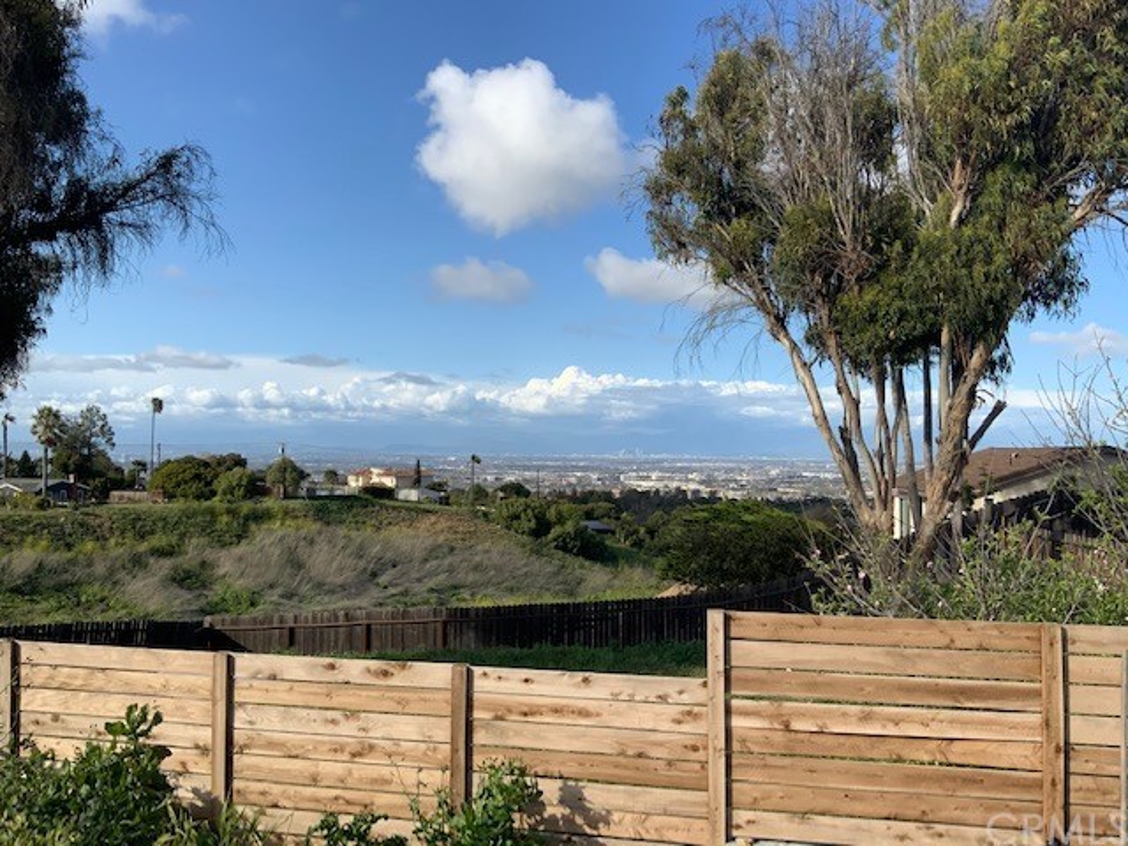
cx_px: 564
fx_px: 945
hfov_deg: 61.7
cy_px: 423
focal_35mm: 29
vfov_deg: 48.2
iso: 16
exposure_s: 1/2058
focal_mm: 3
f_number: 1.8
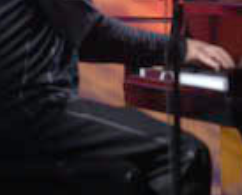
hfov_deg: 4.3
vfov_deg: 3.4
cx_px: 223
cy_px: -21
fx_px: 3235
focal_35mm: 451
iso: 800
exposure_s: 1/60
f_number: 2.8
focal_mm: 110
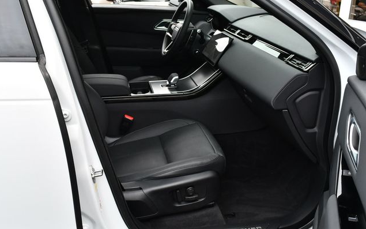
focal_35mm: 37
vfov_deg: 34.4
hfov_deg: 52.7
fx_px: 369
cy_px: 112
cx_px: 182
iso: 200
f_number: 5.6
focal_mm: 18
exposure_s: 1/250
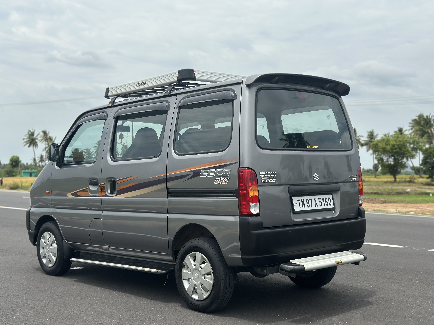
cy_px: 162
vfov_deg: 30.3
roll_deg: -0.8
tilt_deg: +1.1
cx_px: 217
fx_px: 602
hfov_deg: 39.7
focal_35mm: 48
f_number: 1.78
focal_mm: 6.86
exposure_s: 1/7634
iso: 100
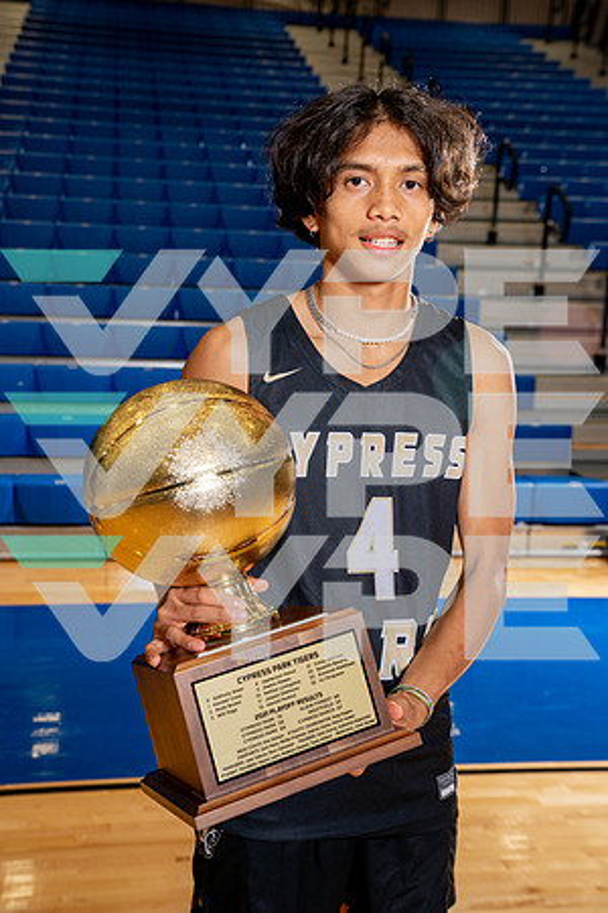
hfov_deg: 29.2
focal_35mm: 46
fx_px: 1165
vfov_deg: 42.7
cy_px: 456
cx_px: 304
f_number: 5.6
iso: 400
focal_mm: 46
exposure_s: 1/250
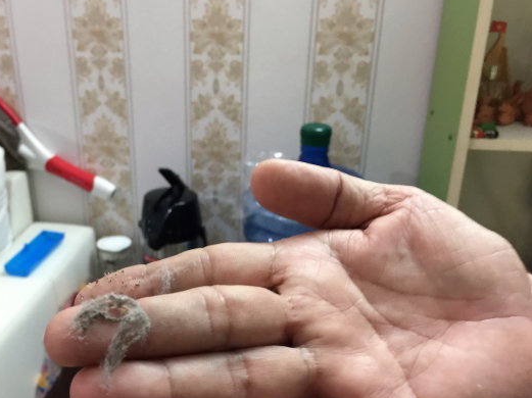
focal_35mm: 37
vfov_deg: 38.5
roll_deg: -1.2
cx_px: 195
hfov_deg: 49.6
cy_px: 238
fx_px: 568
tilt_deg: -22.9
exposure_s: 1/10
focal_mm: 4.15
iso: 125
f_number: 2.2
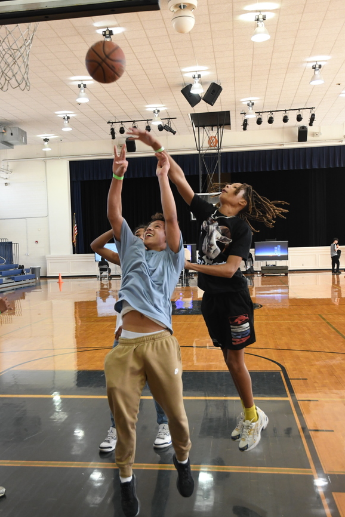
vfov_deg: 49.5
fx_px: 560
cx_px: 146
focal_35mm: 39
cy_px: 273
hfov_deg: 34.2
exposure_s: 1/400
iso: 1600
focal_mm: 22
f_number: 3.2
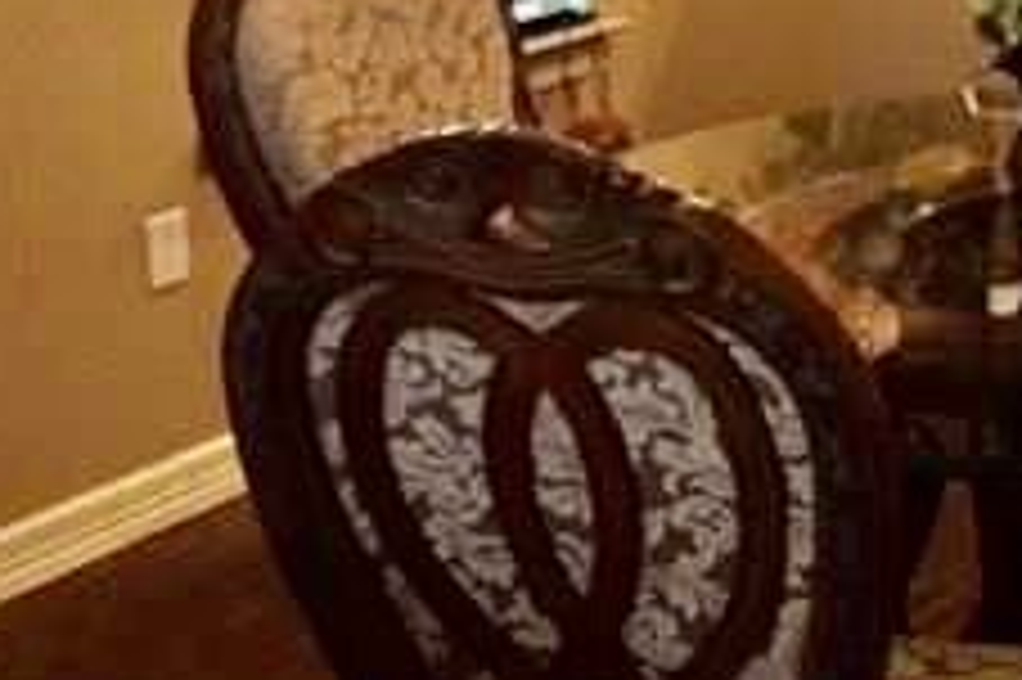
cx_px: 1342
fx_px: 2411
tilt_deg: -5.9
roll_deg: +1.9
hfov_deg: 21.5
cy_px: -266
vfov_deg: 15.1
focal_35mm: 85
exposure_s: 1/30
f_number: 2.2
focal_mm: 4.15
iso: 250
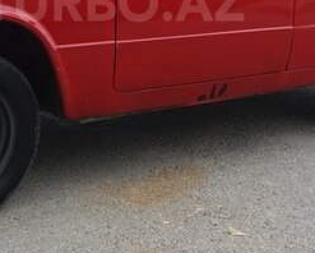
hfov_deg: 25.9
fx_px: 681
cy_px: 2
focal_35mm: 73
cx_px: 114
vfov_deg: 20.4
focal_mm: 3.7
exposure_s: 1/269
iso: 64
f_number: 1.9
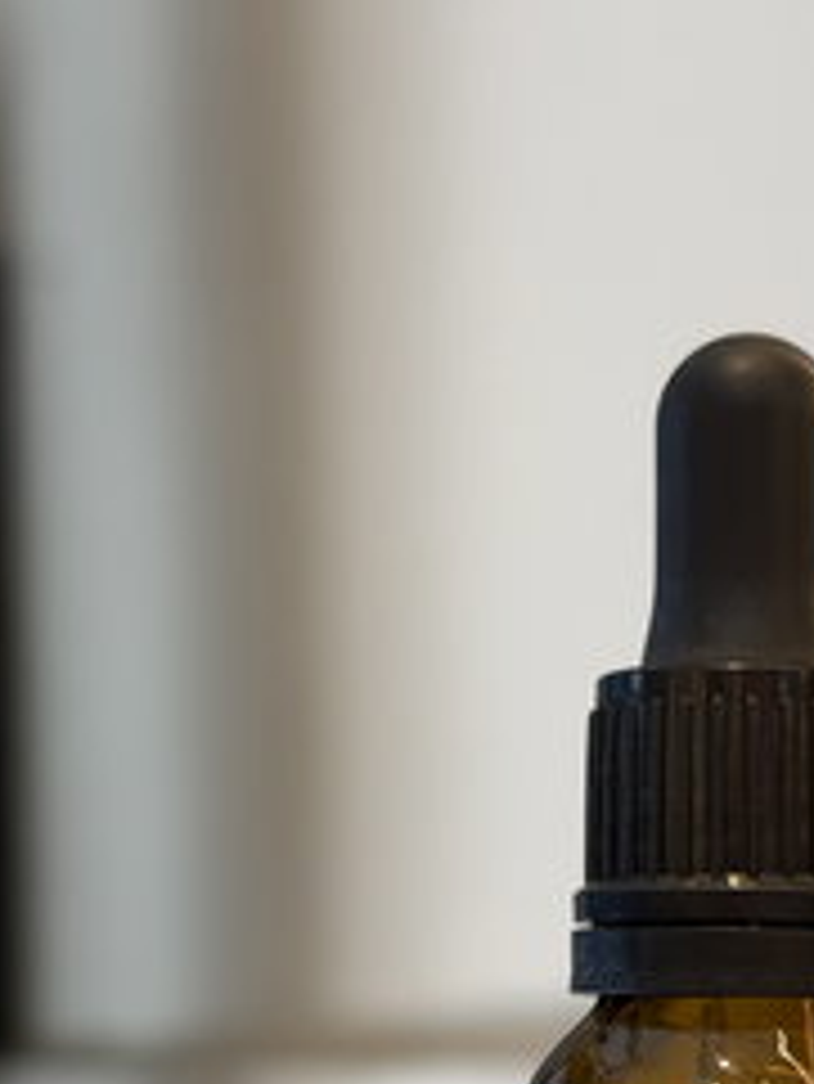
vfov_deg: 18.0
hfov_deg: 13.8
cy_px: 1122
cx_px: 836
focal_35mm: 106
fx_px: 3321
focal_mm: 6.76
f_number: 1.78
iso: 50
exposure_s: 1/161
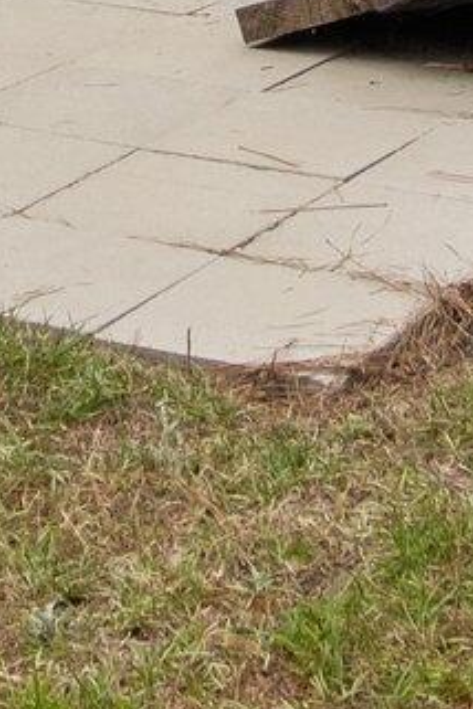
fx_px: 3665
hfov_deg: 7.4
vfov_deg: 9.9
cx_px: 225
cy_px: -899
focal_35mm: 186
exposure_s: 1/400
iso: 200
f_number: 5.6
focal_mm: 14
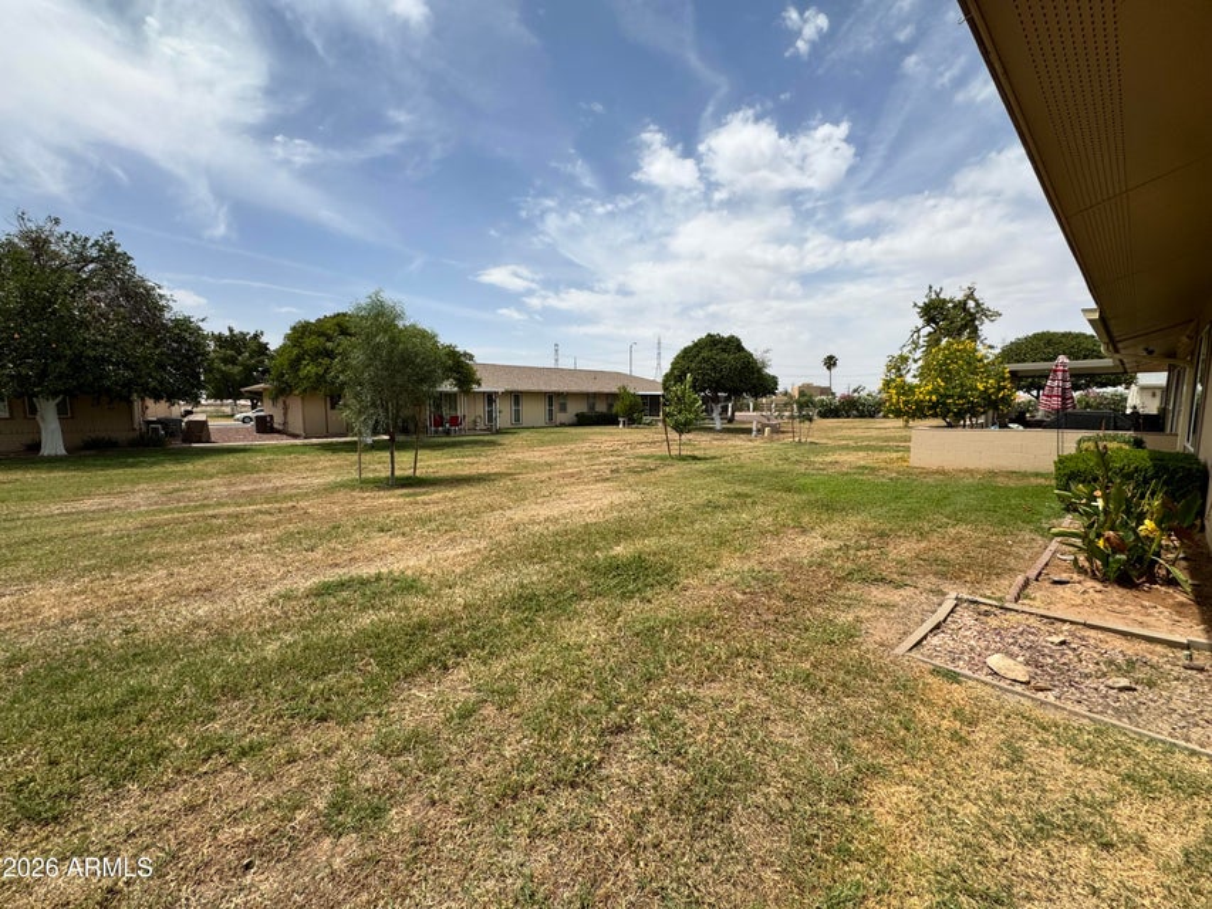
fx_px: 490
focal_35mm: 14
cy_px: 454
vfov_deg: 85.7
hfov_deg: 102.1
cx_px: 606
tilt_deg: -6.4
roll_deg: -1.5
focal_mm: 2.22
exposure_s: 1/2985
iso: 50
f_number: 2.2
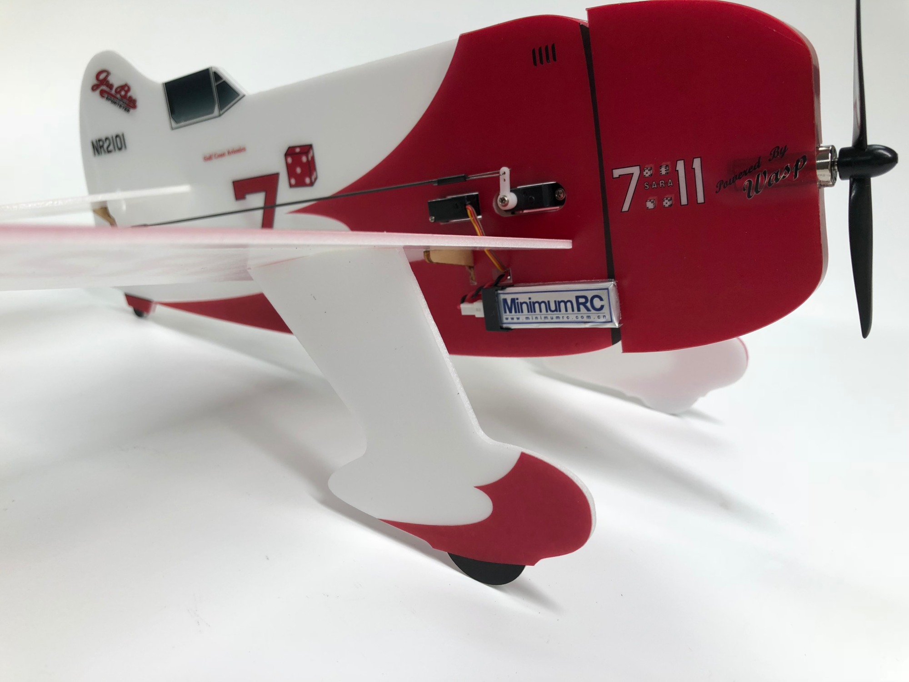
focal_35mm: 28
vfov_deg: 49.7
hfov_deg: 63.4
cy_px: 341
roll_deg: -2.5
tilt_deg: -20.1
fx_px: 735
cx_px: 454
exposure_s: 1/101
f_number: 1.8
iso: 20
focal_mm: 4
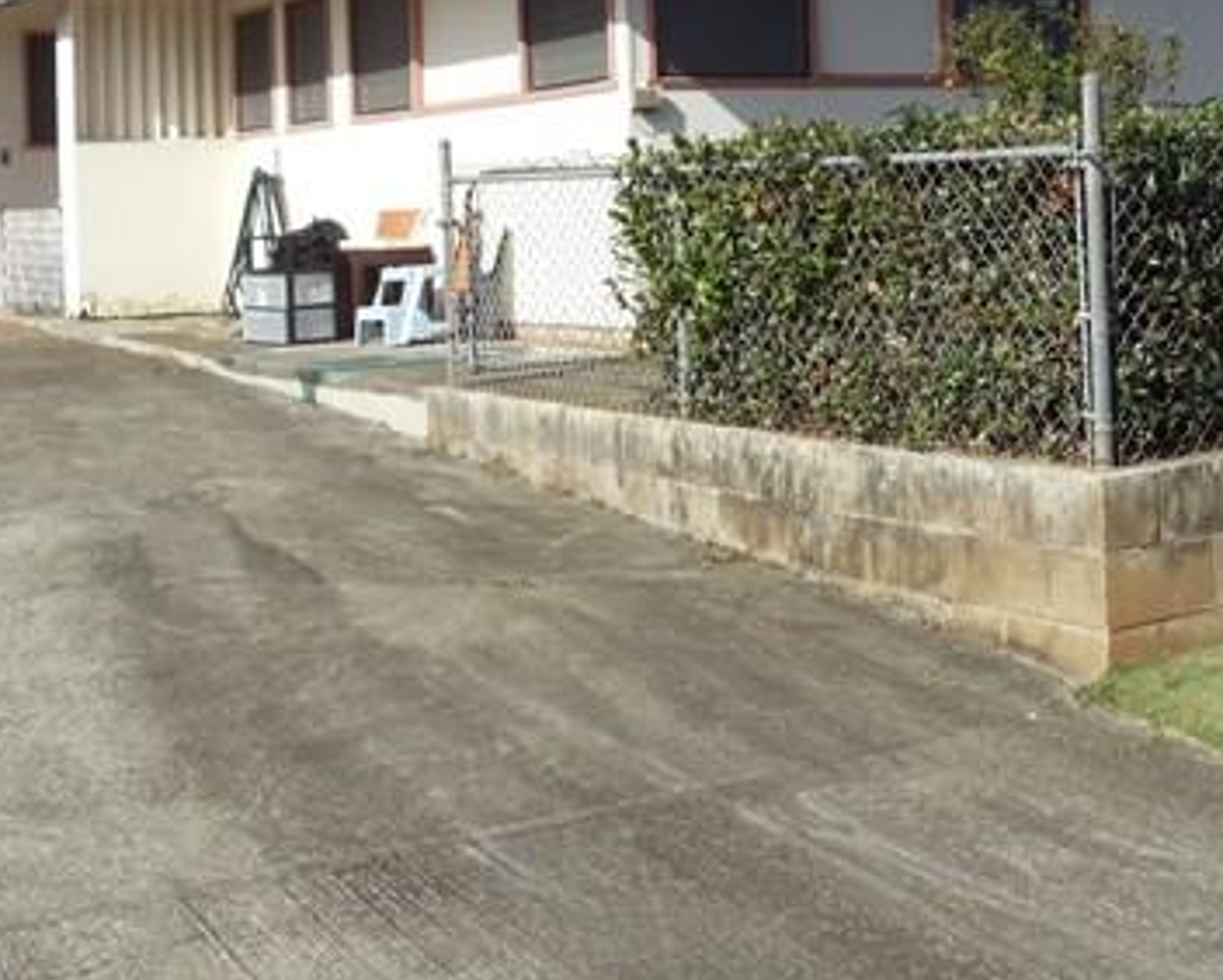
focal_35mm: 78
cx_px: 646
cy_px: 236
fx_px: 2825
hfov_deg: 24.4
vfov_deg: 19.5
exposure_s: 1/320
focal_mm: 6
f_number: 7.1
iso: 100
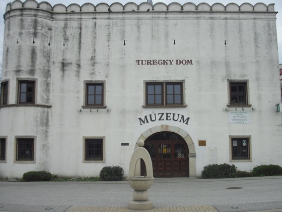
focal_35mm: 38
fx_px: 310
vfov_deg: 37.7
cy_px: 106
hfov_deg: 49.0
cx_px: 141
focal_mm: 6.2
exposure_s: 1/100
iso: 100
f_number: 8
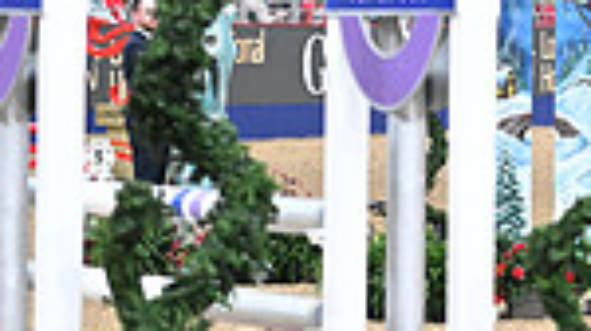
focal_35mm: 316
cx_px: 997
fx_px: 4947
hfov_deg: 6.7
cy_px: -305
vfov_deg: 3.8
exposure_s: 1/800
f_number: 3.5
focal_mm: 78
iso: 6400
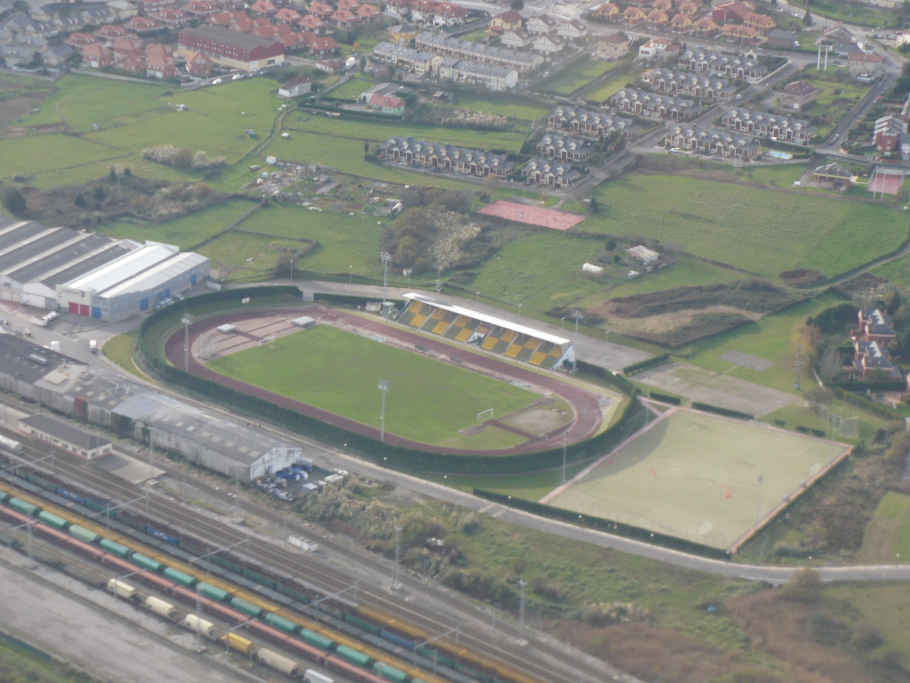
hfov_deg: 18.9
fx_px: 2734
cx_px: 455
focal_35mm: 104
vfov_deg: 14.2
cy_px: 342
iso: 100
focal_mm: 17.2
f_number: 3.5
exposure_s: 1/200
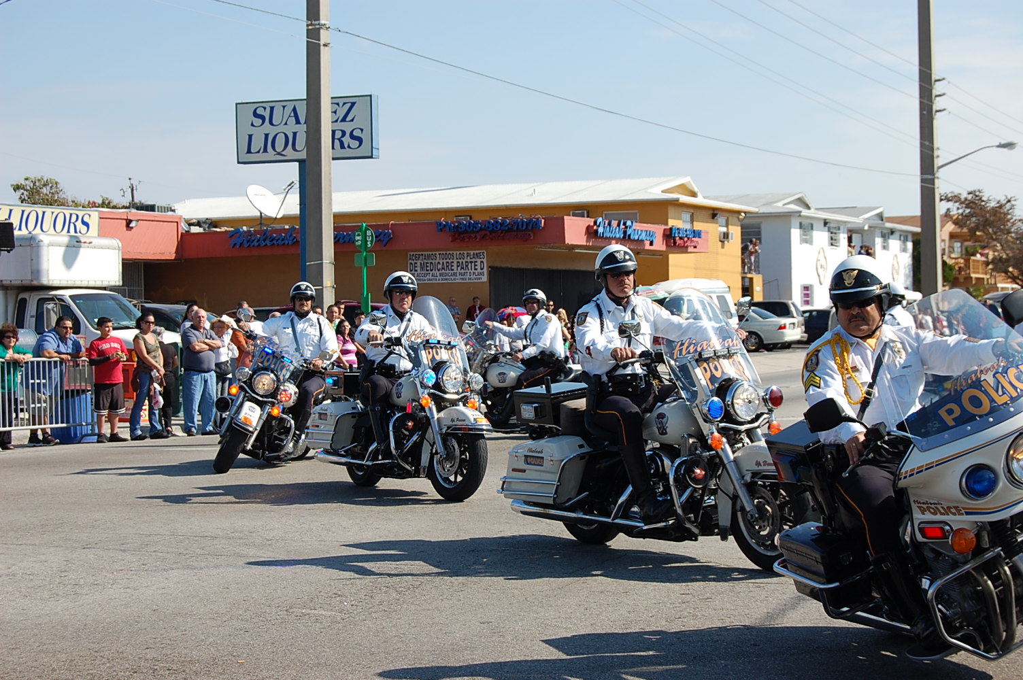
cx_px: 512
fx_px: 1959
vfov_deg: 19.7
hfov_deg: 29.3
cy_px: 340
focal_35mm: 69
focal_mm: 46
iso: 200
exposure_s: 1/320
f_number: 9
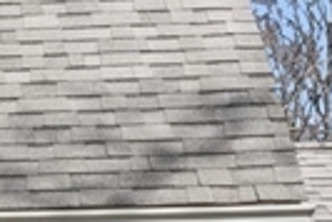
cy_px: 343
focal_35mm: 277
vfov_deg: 4.9
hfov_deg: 7.0
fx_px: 2557
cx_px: -454
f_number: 14
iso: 400
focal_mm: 24
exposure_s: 1/400
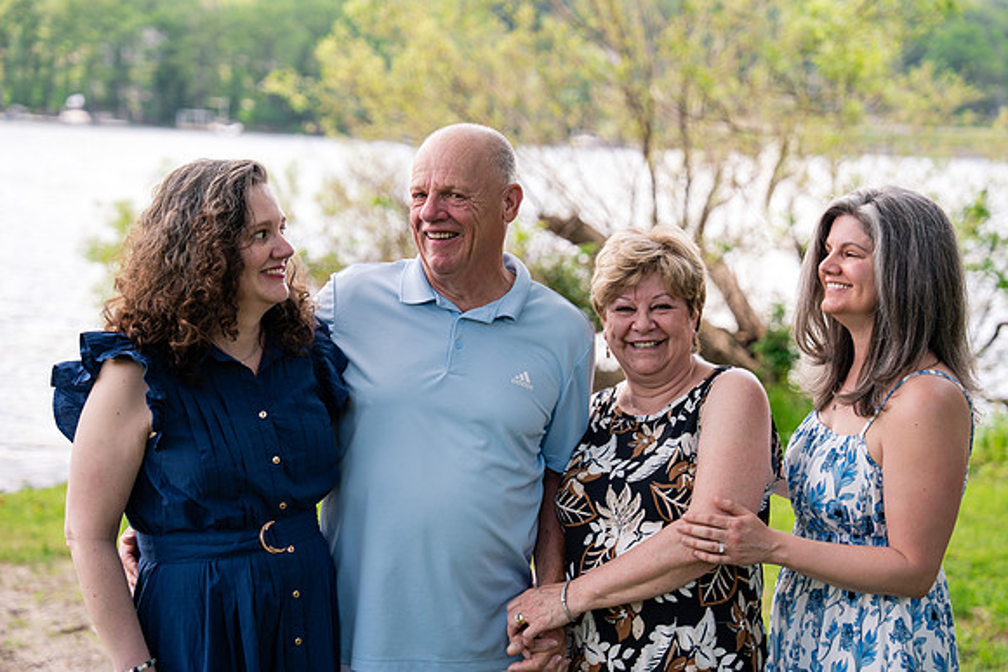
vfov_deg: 20.9
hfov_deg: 31.0
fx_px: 1820
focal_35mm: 65
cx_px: 504
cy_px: 336
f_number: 2.8
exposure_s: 1/250
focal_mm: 62
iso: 100
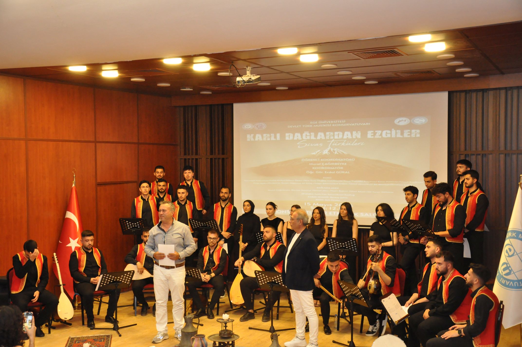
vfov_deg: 29.8
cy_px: 174
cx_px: 261
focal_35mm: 45
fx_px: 652
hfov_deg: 43.7
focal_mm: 30
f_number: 5
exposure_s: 1/100
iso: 2000
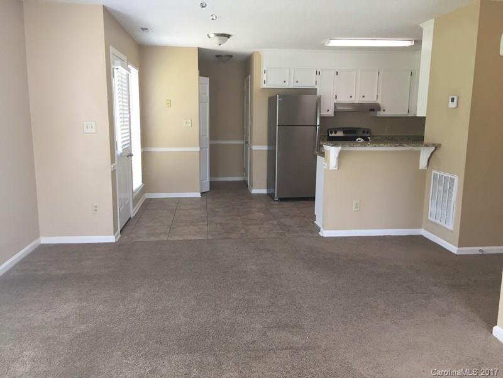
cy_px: 189
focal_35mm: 29
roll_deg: -0.2
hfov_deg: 61.7
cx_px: 252
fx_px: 421
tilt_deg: -9.7
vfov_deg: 48.2
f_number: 2.2
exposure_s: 1/40
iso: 40
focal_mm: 4.15
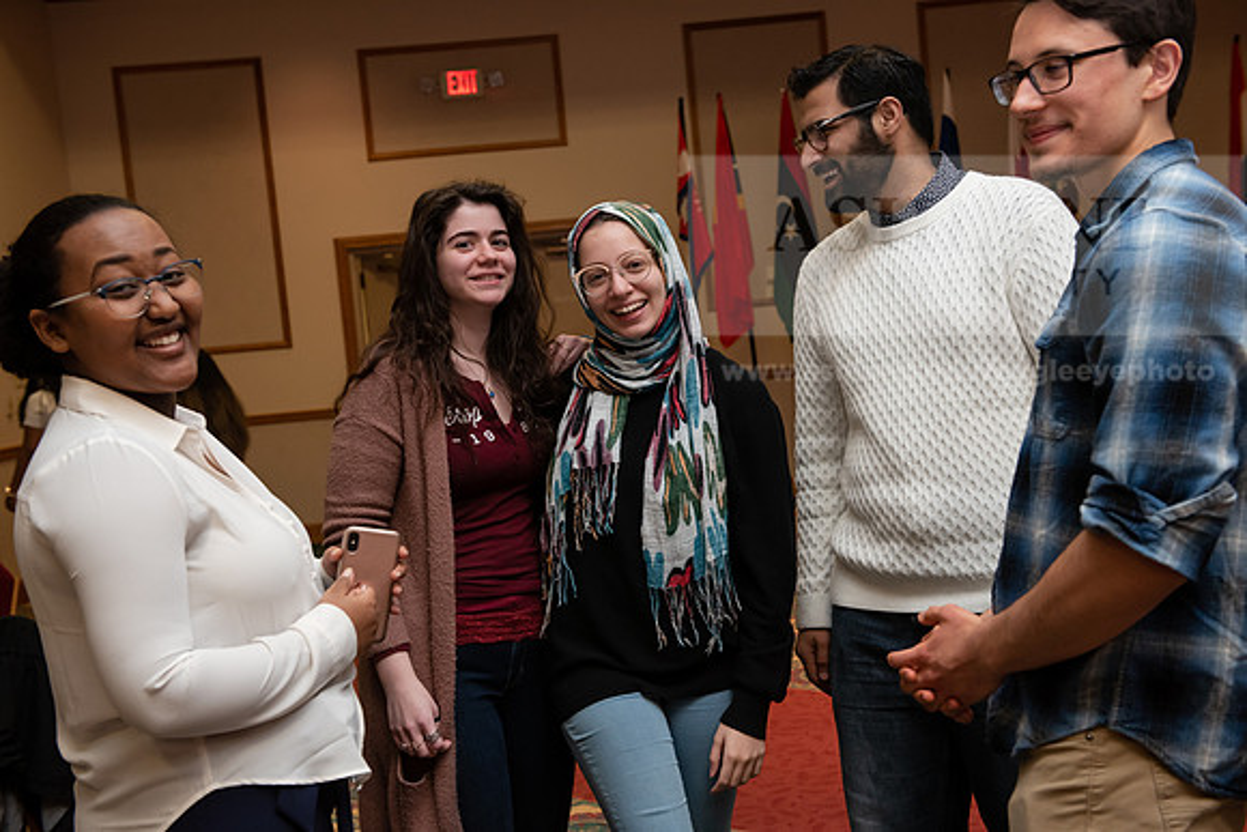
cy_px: 416
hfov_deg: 43.6
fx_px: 1559
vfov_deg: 29.9
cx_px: 624
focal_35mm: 45
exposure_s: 1/200
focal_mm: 45
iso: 1600
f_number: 5.6
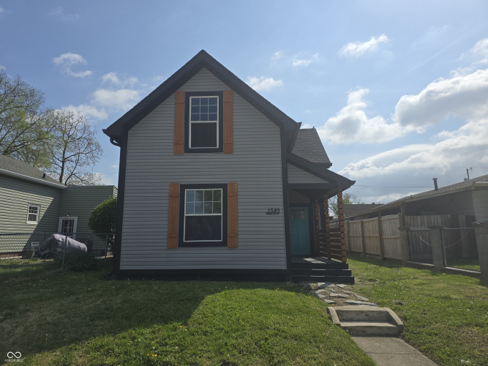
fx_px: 324
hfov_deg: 73.9
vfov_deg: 58.9
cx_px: 244
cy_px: 183
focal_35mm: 23
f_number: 1.7
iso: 12
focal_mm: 6.3
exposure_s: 1/1563
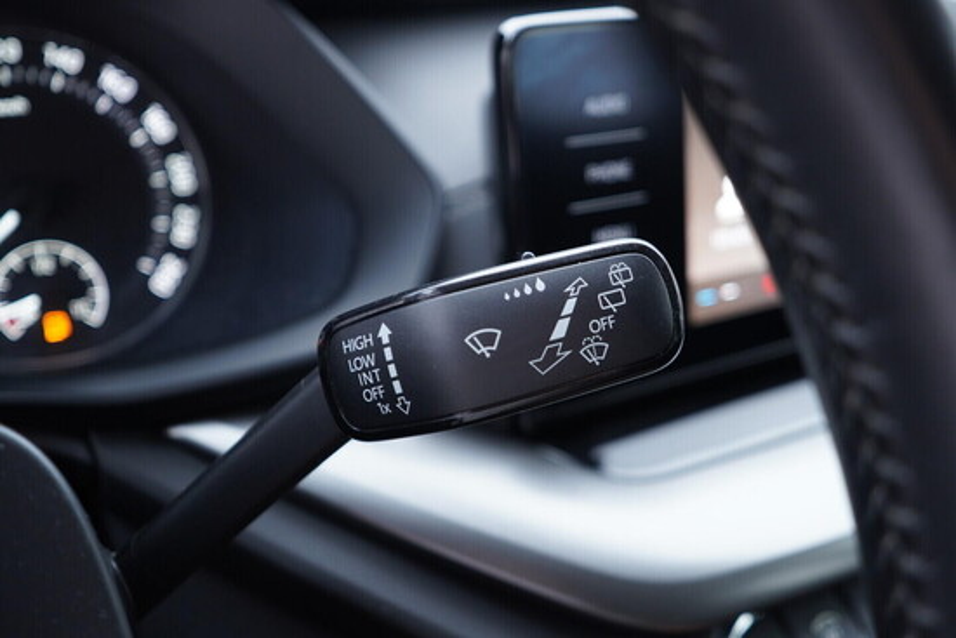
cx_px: 478
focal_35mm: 36
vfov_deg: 36.9
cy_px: 319
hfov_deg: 53.1
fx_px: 956
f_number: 2.8
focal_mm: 24
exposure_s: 1/40
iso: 400
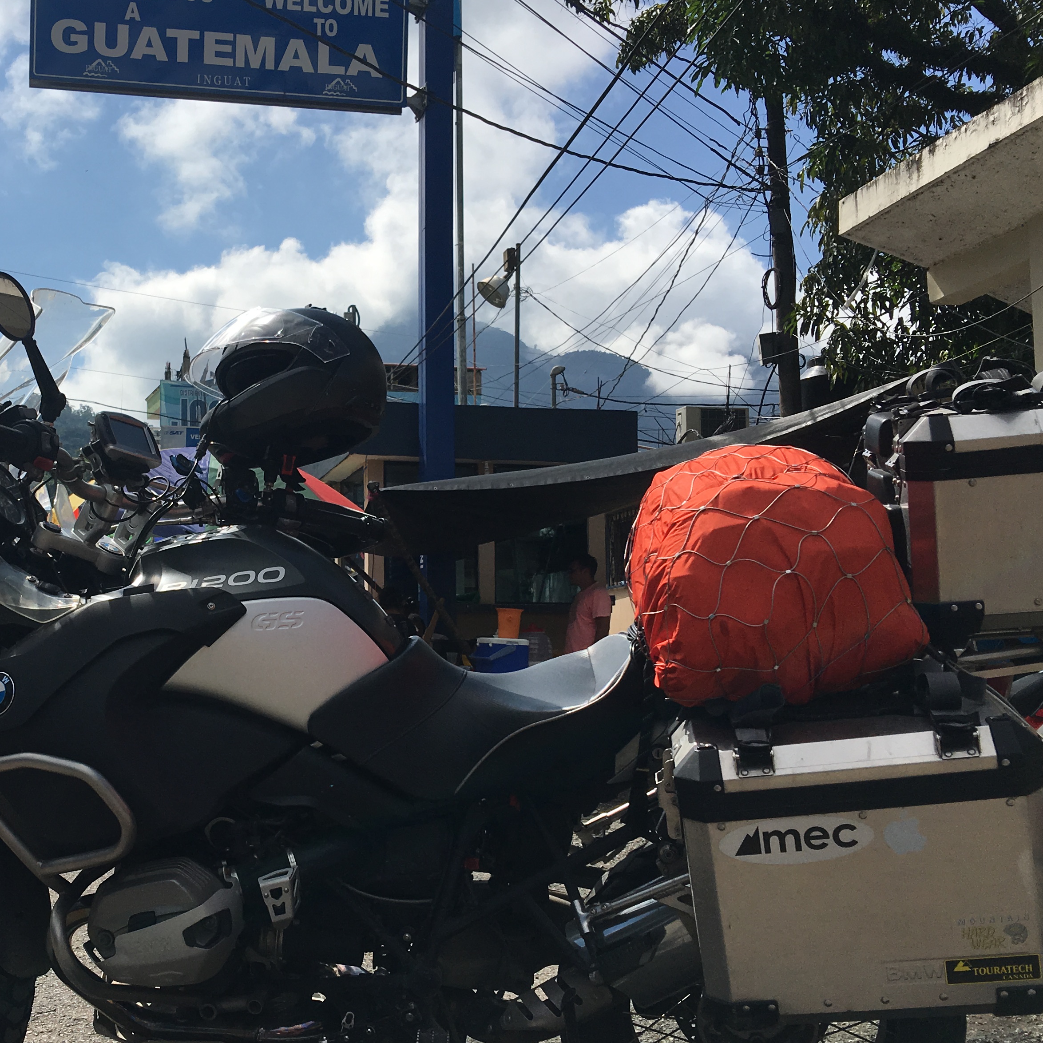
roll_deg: +0.8
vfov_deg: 38.3
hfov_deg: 37.6
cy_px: 581
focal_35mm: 44
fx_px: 1500
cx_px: 292
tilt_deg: +6.0
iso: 25
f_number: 2.2
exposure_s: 1/3077
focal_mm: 4.15
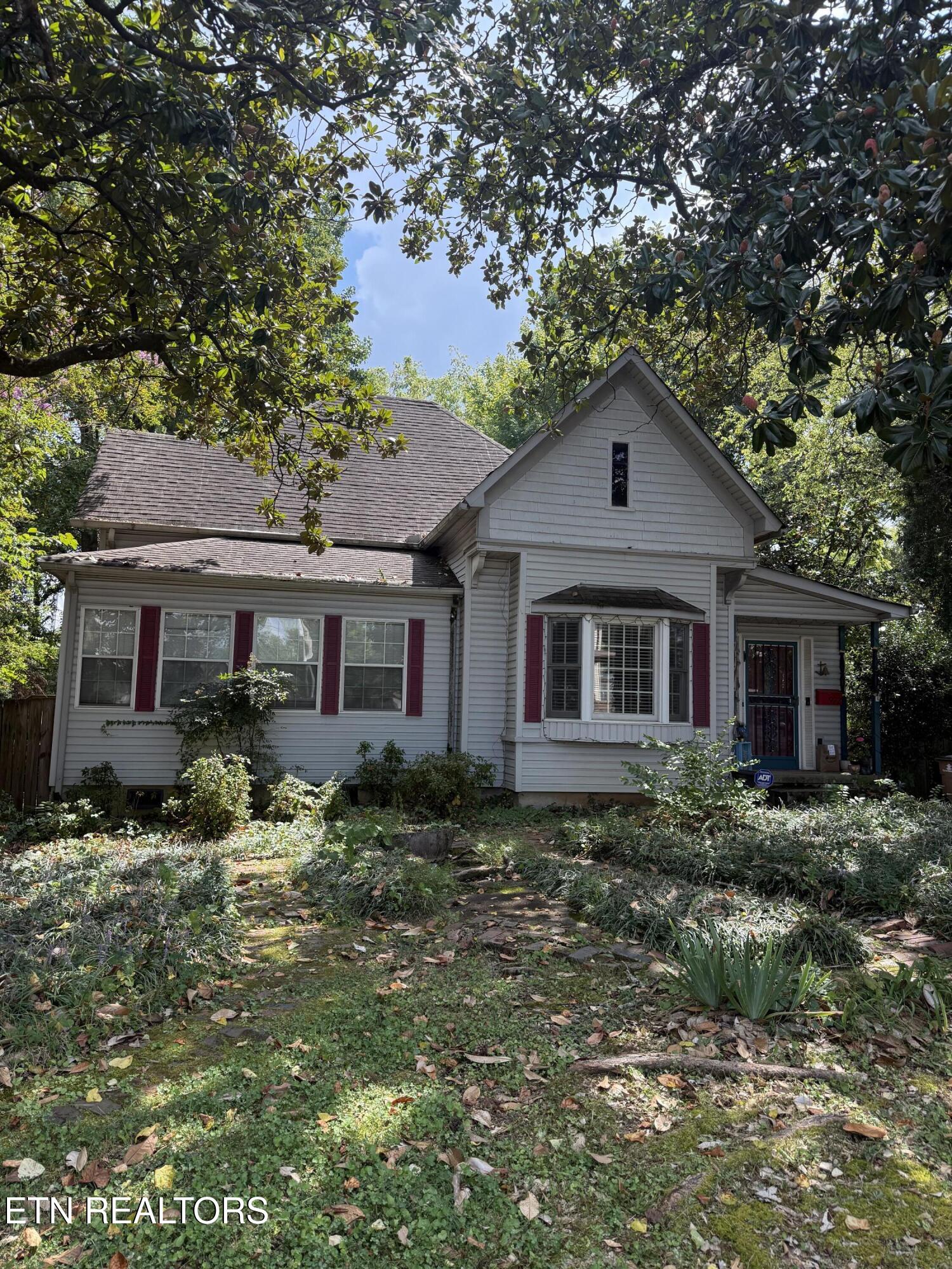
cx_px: 476
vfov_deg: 71.6
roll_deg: -0.7
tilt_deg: +4.5
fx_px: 880
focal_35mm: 24
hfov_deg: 56.8
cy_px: 634
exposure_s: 1/1139
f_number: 1.78
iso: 100
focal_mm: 6.76
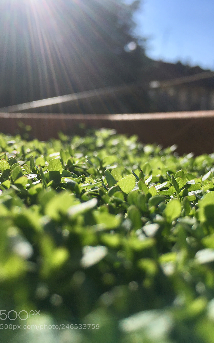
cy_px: 171
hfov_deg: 40.6
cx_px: 116
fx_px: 289
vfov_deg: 61.2
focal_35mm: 31
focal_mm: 4.15
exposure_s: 1/1876
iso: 25
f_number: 2.2
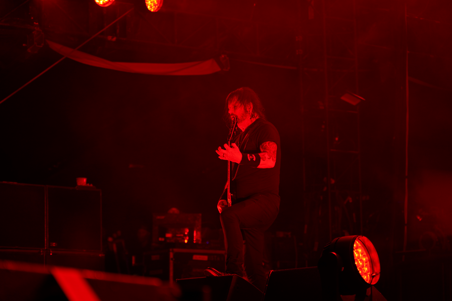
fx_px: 1318
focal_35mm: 105
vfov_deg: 13.0
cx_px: 226
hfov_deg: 19.5
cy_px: 150
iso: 500
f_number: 4
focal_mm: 105
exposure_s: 1/125
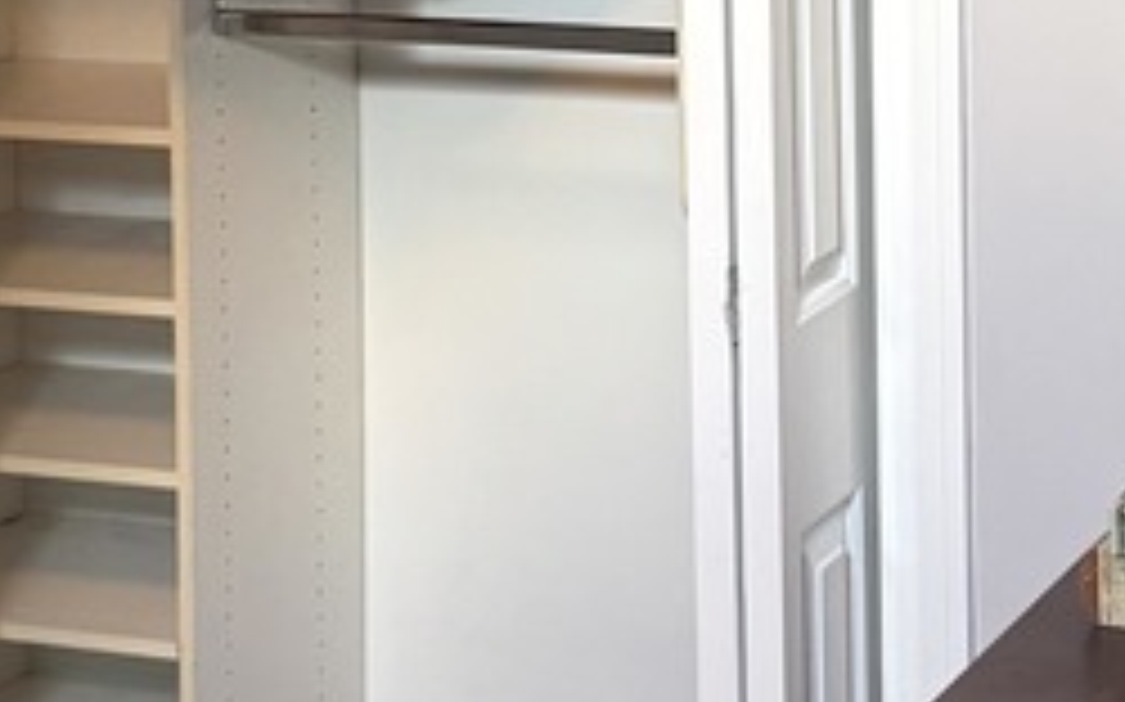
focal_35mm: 110
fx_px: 3371
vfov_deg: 11.5
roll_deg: +0.7
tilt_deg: -4.6
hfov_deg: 18.7
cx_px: 945
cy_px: -243
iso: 500
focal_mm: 6.76
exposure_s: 1/60
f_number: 1.78
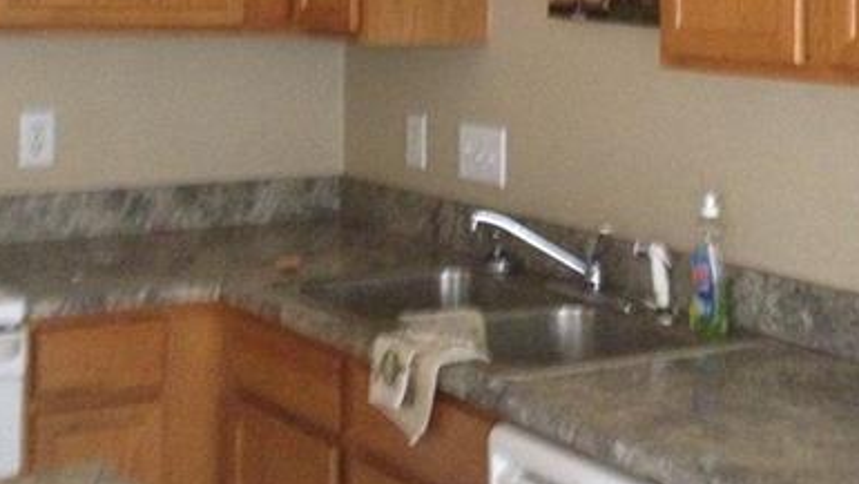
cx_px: 404
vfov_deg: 15.6
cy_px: -7
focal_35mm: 76
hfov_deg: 27.9
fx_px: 1732
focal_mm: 4.28
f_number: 2.4
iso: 640
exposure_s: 1/15
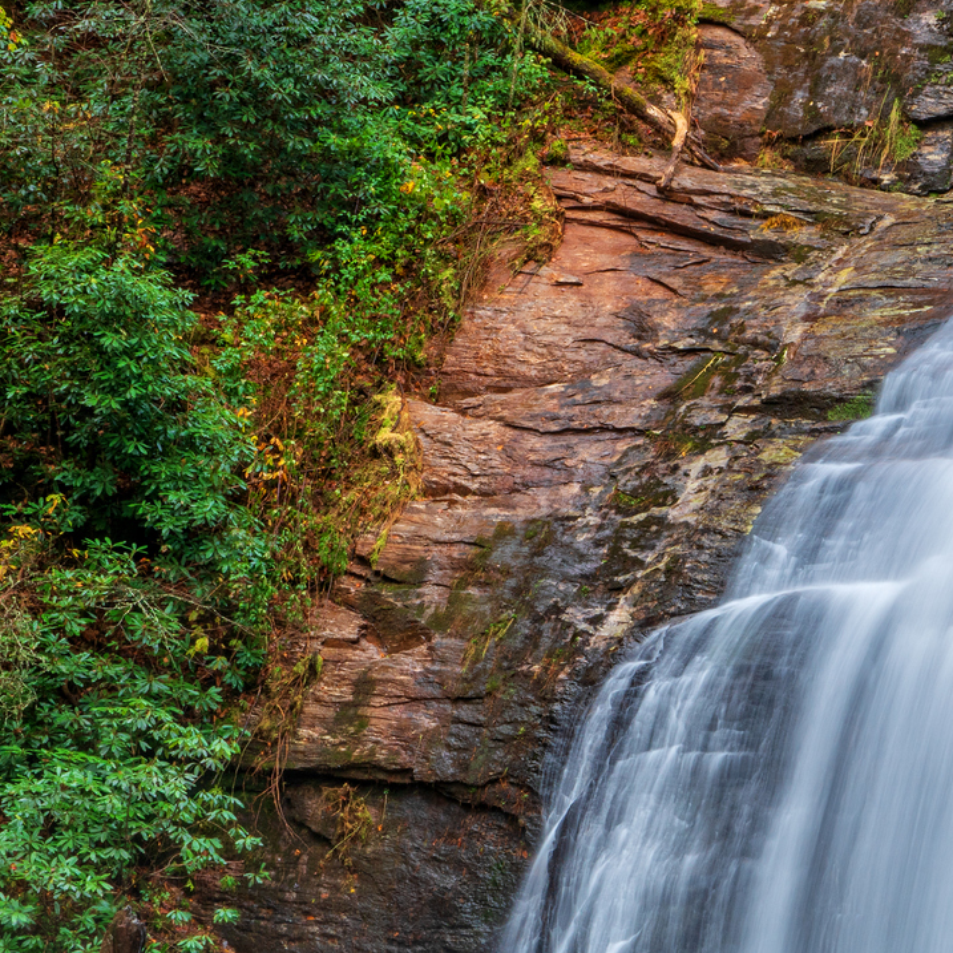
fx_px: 3208
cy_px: 478
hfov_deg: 16.8
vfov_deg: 16.9
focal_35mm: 103
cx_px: 744
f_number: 22
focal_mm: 41
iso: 64
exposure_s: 1/1.67
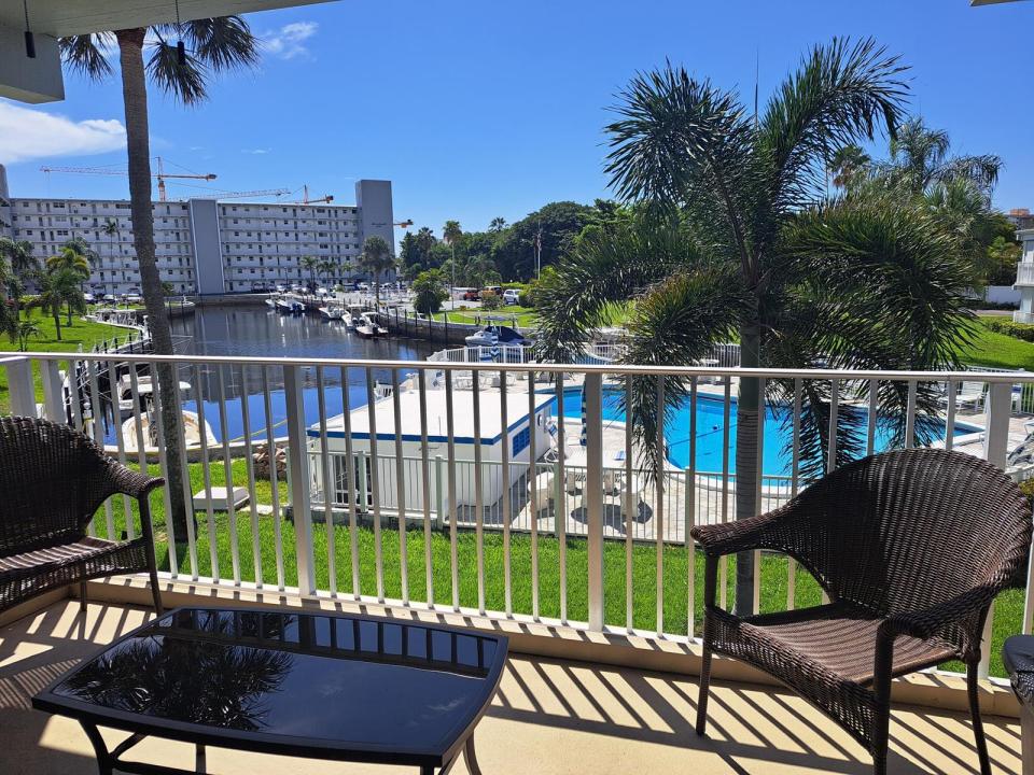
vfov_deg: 56.8
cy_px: 388
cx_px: 517
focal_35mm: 24
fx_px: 717
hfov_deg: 71.6
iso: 50
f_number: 1.8
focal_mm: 5.23
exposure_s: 1/1112
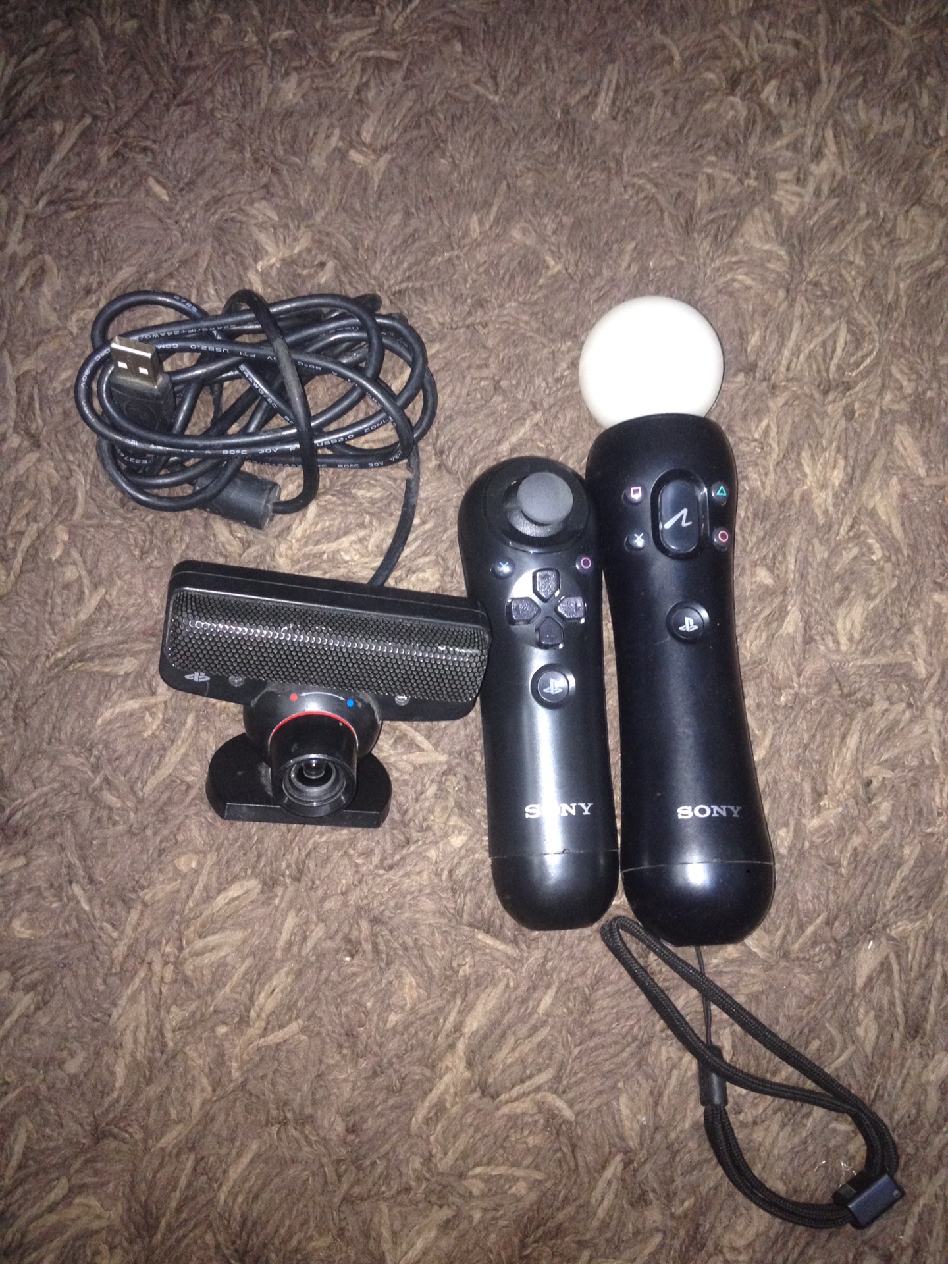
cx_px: 474
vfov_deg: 52.6
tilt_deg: -73.6
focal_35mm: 35
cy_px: 632
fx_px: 1278
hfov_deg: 40.7
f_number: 2.4
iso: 200
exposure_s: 1/17
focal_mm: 4.28
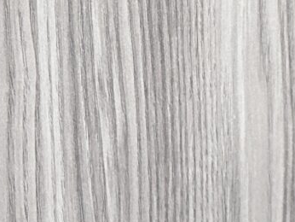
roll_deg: +0.7
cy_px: 0
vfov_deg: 10.4
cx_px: 207
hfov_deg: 13.9
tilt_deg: -8.4
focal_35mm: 142
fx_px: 1211
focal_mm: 6.86
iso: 500
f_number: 1.78
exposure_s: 1/60
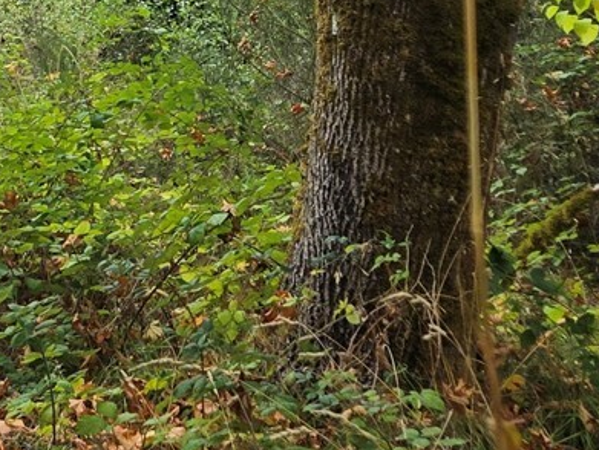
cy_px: -93
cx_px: -355
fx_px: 1628
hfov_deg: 18.1
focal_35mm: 94
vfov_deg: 15.2
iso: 50
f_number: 1.8
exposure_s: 1/180
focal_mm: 5.4
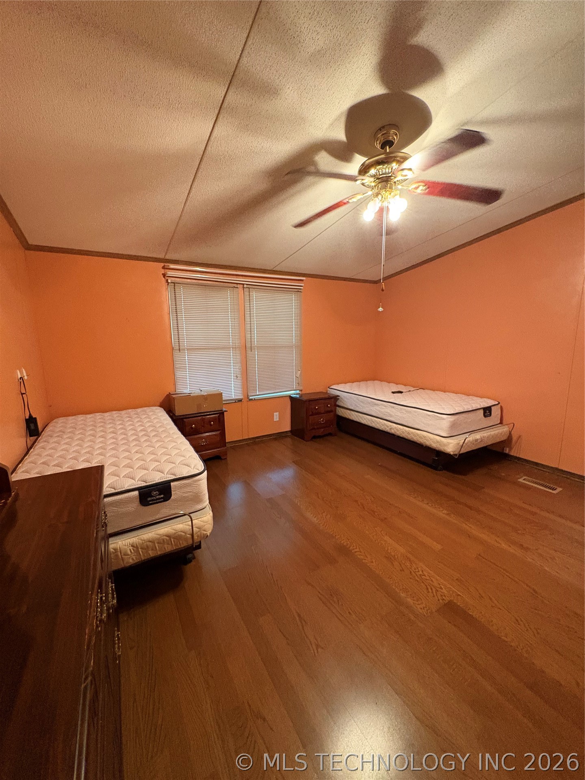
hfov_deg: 85.7
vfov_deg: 102.1
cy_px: 390
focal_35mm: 14
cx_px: 292
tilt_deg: -9.2
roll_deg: +0.4
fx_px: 315
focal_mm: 2.22
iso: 640
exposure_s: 1/60
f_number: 2.2
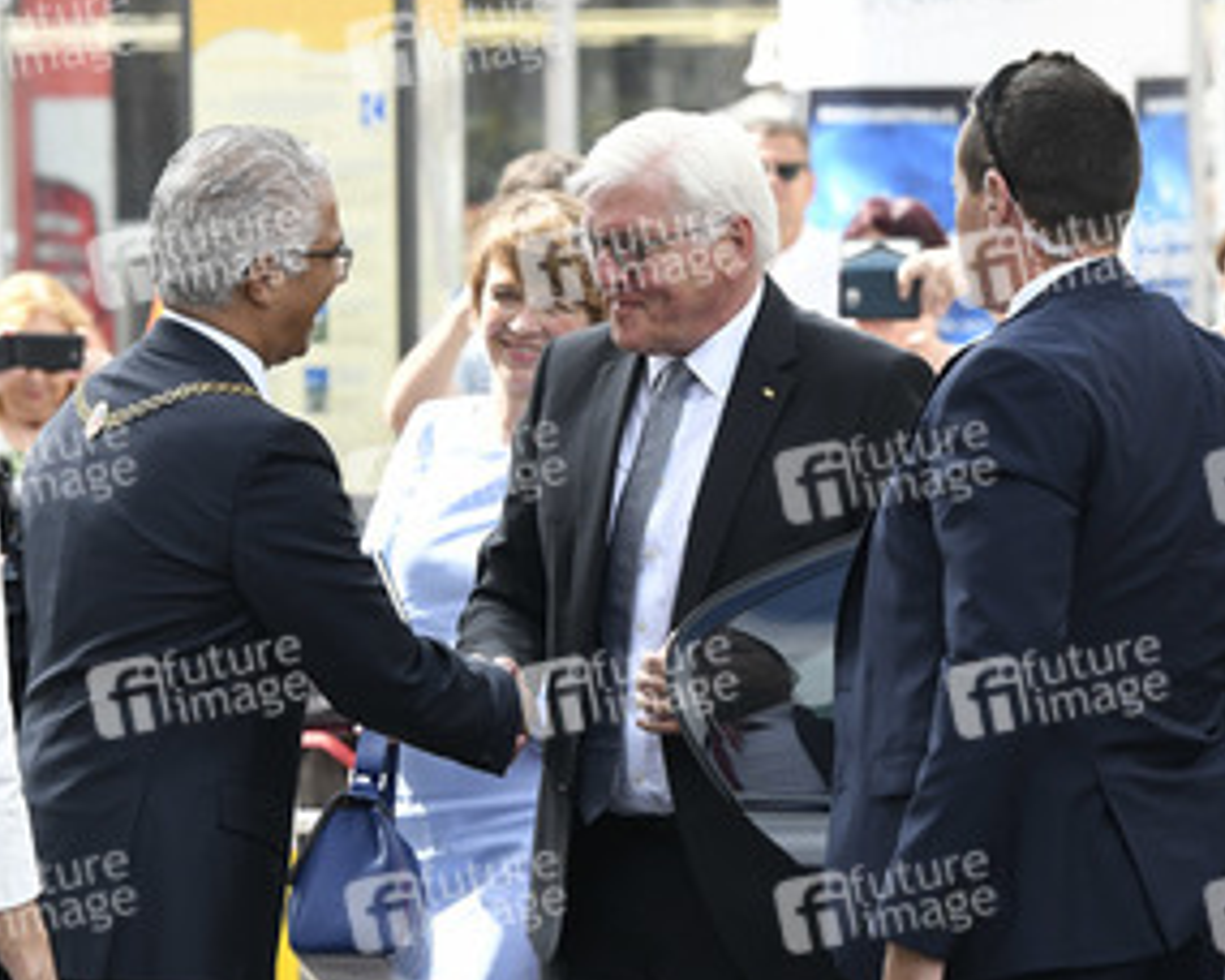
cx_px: 511
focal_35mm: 367
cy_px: 580
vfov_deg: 4.2
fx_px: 13296
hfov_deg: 5.3
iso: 500
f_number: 7.1
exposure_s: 1/500
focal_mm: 165
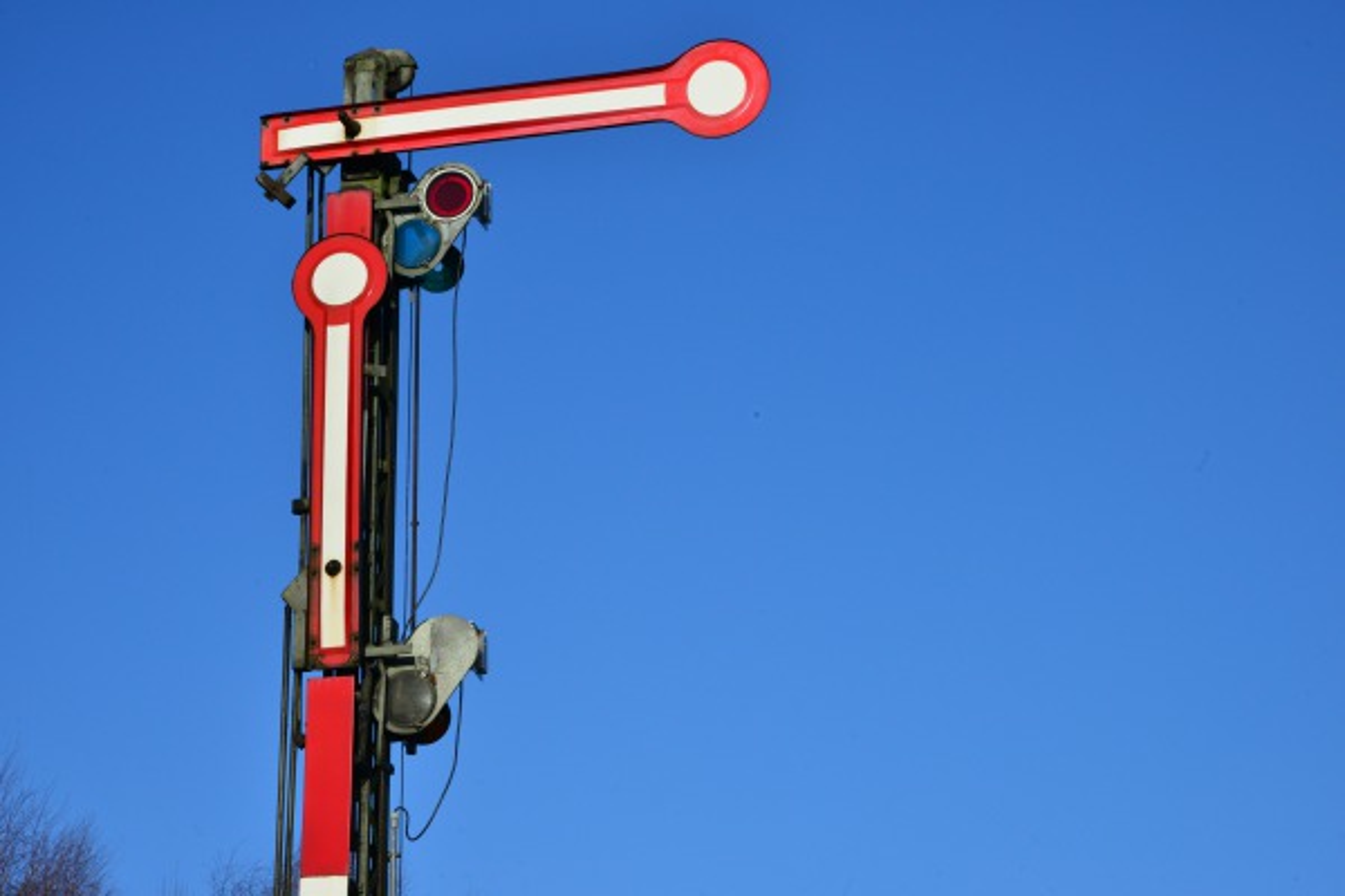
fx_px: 4483
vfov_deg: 11.4
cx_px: 672
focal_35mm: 120
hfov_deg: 17.1
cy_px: 448
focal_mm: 120
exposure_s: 1/1000
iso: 1000
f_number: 16
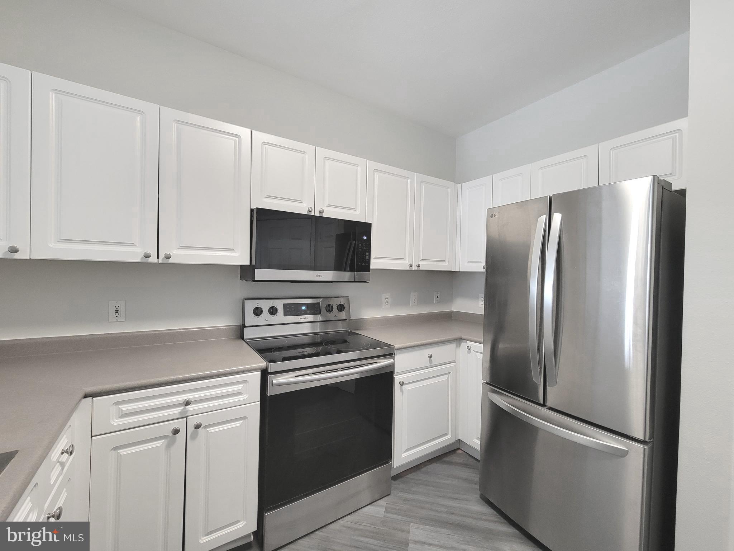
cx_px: 367
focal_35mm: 13
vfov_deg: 89.9
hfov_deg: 106.2
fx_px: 276
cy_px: 276
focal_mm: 2.2
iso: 250
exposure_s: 1/60
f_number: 2.2
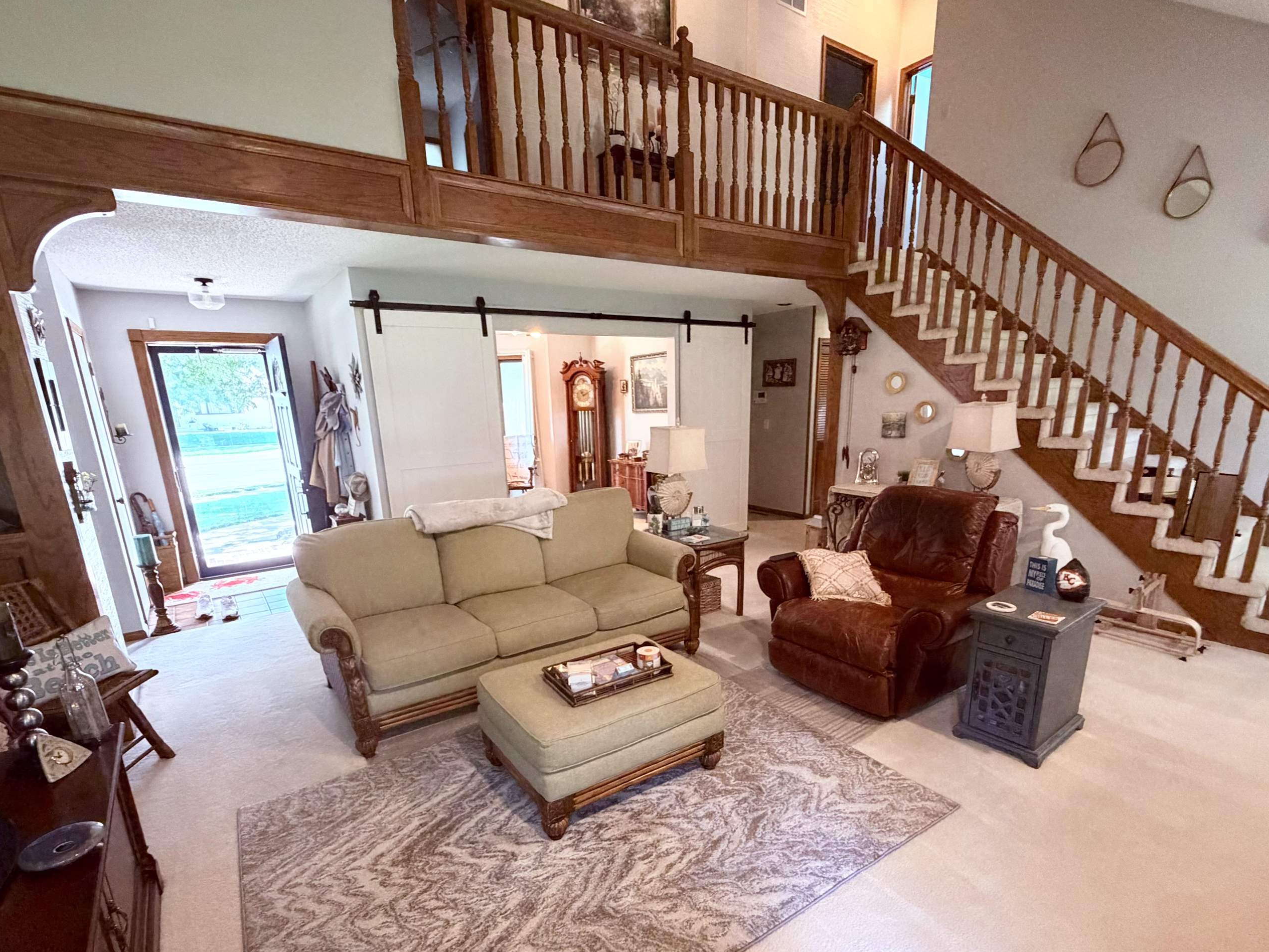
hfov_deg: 91.0
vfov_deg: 74.0
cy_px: 566
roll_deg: +1.6
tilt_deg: -15.5
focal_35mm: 17
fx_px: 623
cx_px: 632
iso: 500
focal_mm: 2.22
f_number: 2.2
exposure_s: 1/60
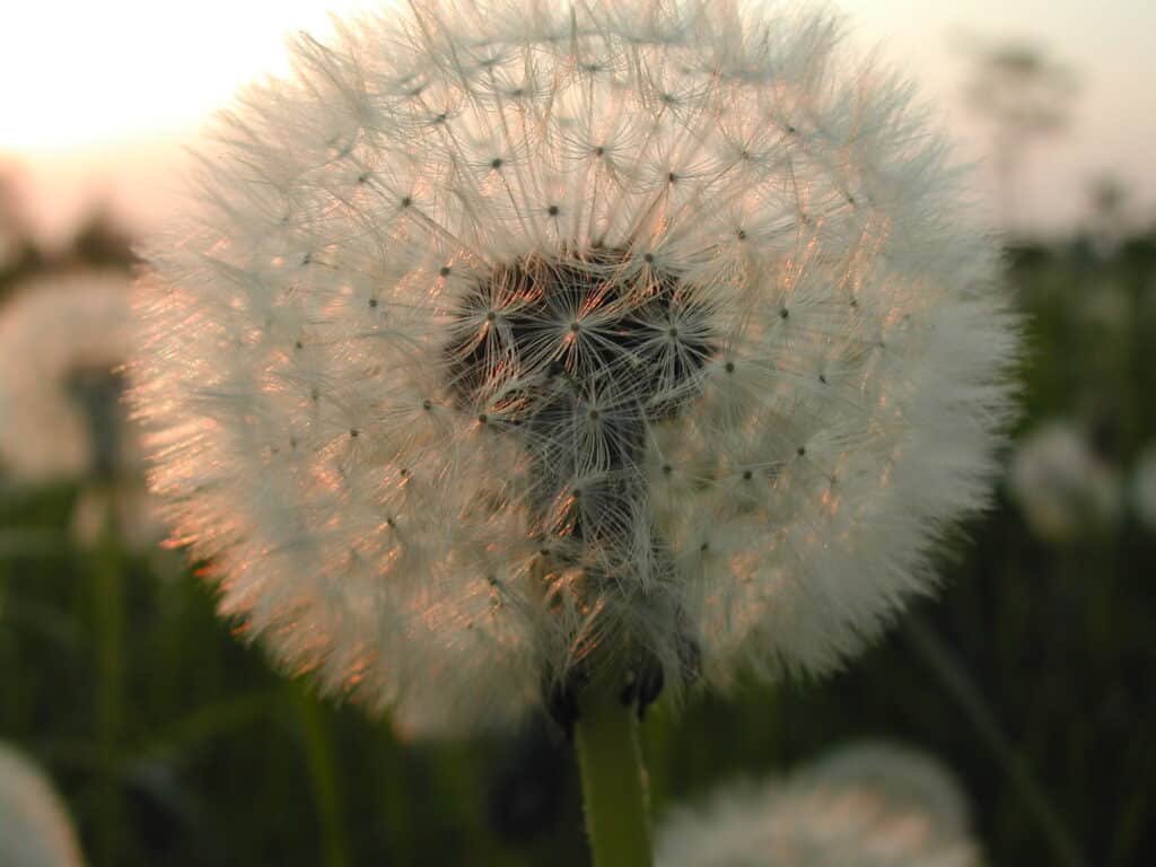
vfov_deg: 28.0
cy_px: 434
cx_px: 578
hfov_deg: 36.8
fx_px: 1737
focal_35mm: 52
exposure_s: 1/105
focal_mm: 11.1
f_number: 8.8
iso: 100
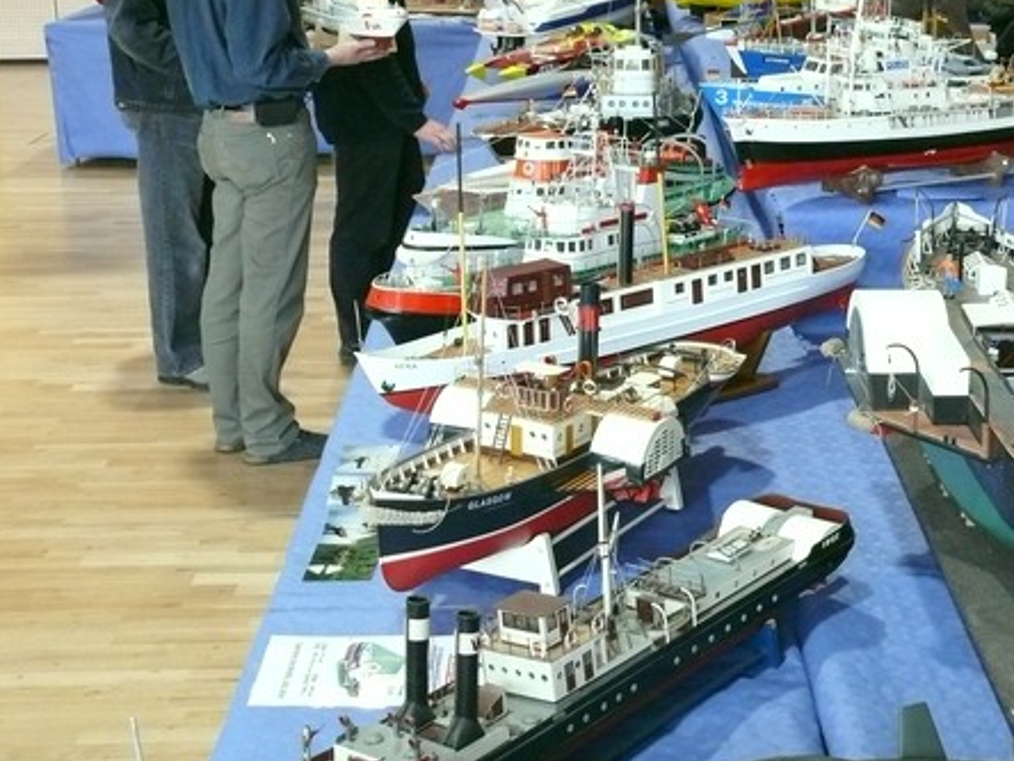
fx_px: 1845
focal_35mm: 63
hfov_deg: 29.7
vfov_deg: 23.3
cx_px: 870
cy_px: 434
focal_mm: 7.4
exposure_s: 1/40
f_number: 2.8
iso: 400
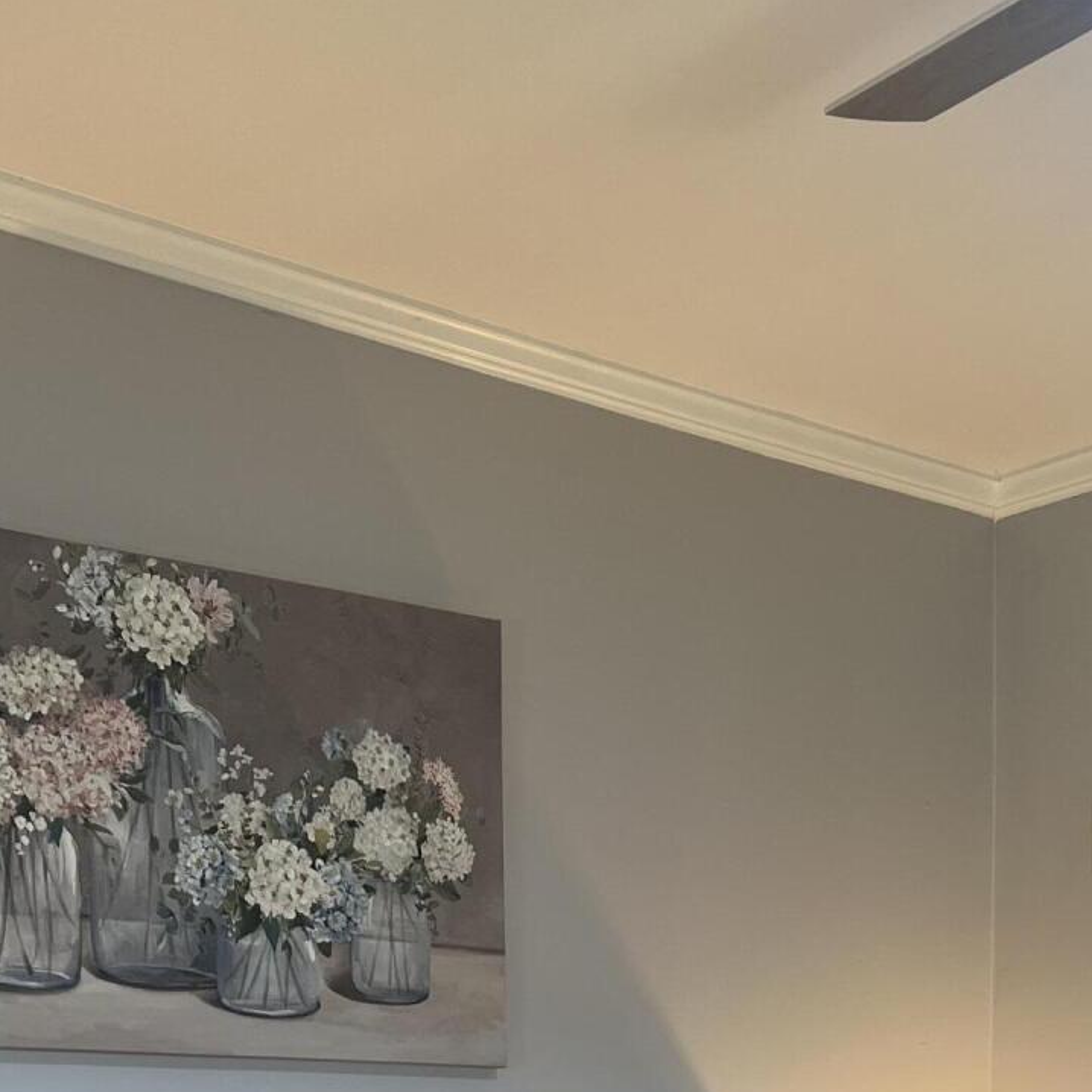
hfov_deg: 26.6
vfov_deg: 24.0
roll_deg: -0.2
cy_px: 1369
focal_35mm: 64
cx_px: 798
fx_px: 2284
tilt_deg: -4.7
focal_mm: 5.7
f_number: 1.5
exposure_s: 1/60
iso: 80
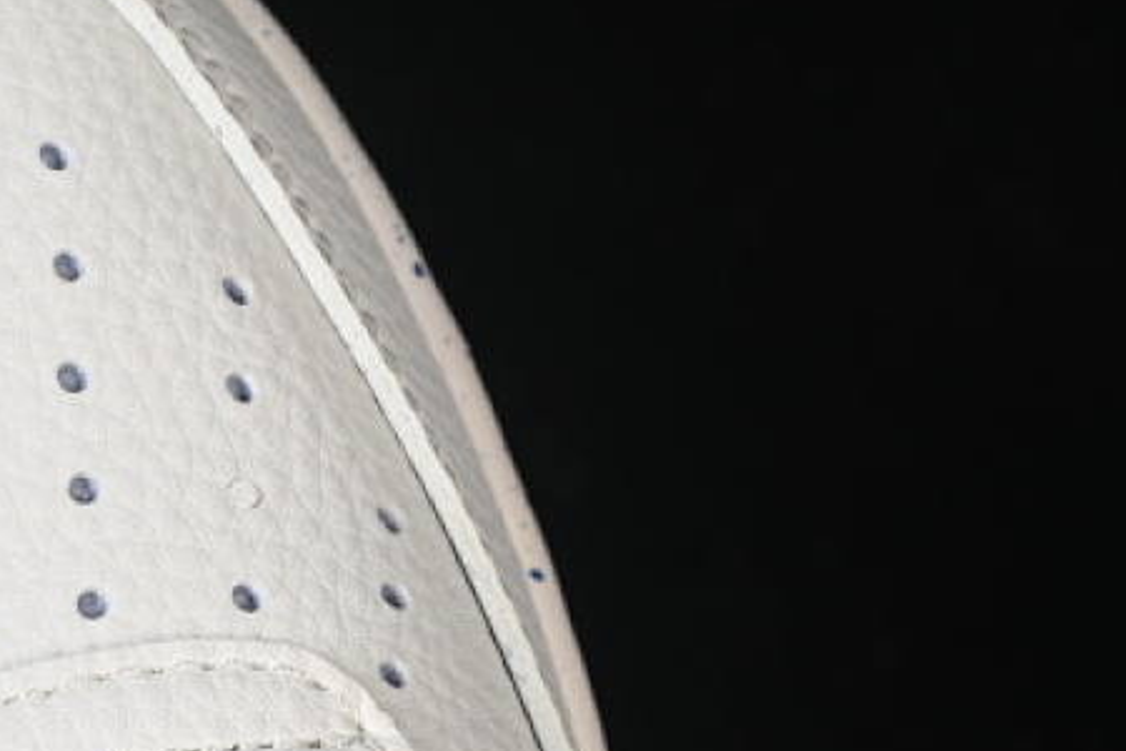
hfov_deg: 11.3
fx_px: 5630
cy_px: 628
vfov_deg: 7.6
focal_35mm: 180
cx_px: -38
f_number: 7.1
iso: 160
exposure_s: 1/100
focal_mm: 50
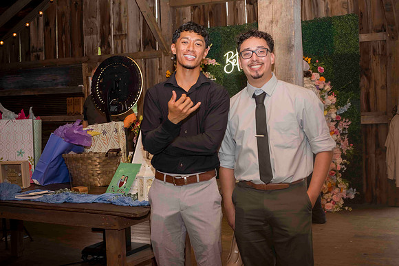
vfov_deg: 27.0
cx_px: 200
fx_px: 554
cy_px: 133
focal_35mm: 50
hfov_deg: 39.6
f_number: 7.1
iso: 800
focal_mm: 50
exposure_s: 1/60
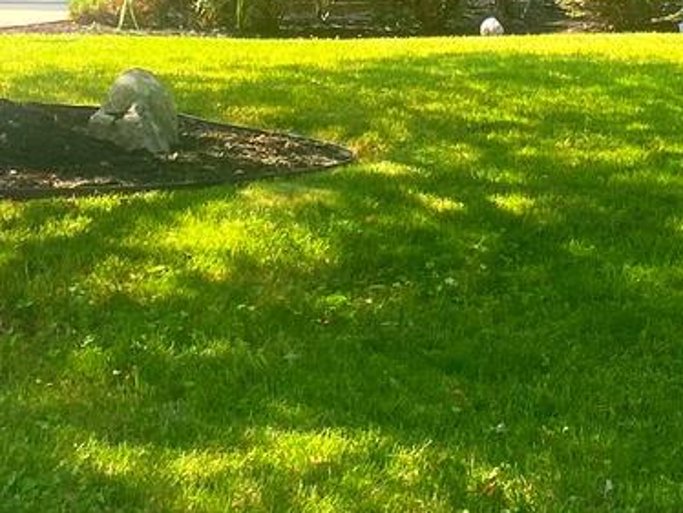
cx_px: 729
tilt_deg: +10.0
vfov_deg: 13.7
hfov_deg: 18.9
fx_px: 1974
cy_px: -325
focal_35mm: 100
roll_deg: -0.4
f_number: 1.8
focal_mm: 4.25
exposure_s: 1/623
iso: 32
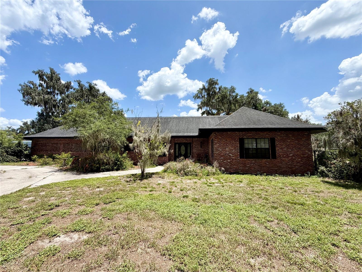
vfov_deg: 85.7
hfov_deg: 102.1
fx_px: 146
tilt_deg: +6.2
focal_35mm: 14
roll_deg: -0.2
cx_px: 181
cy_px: 136
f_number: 2.2
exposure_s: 1/799
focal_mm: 2.22
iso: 20
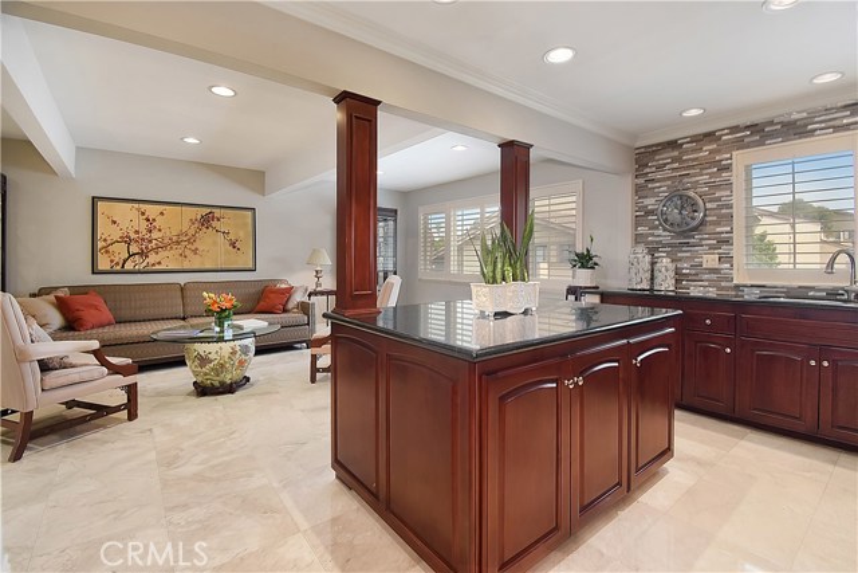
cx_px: 429
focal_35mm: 15
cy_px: 286
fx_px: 358
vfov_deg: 77.4
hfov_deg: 100.4
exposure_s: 1/250
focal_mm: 10
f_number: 20
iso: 1000
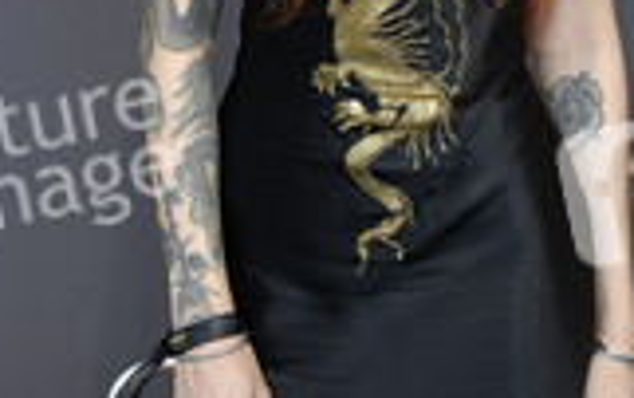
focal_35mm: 101
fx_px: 1747
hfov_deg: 20.5
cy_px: -24
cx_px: 402
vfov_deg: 12.8
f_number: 6.3
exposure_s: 1/250
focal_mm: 40
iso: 400
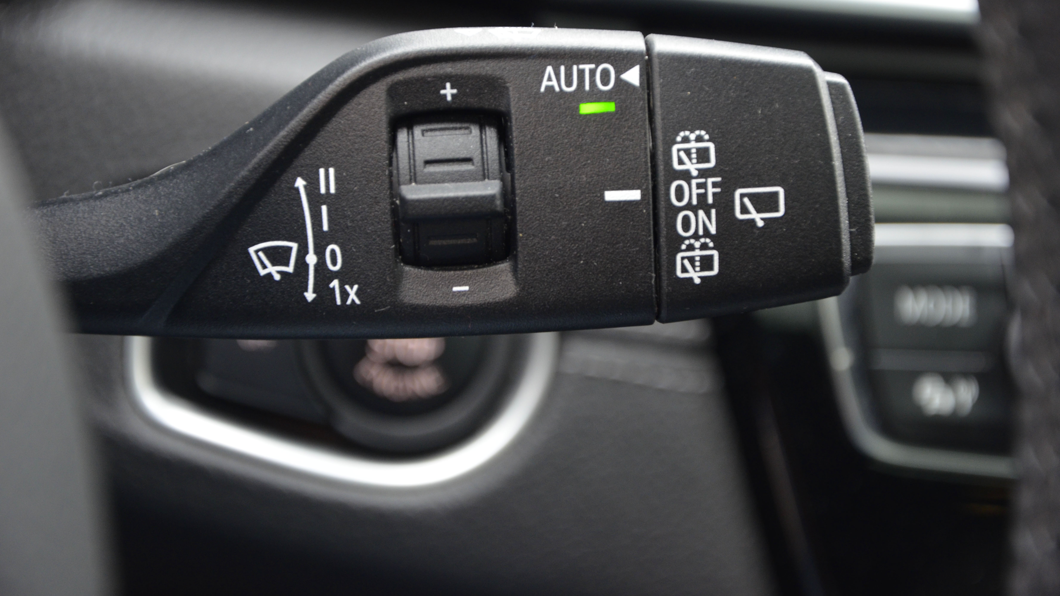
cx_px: 531
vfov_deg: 9.1
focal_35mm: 134
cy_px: 263
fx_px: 3753
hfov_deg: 16.1
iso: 800
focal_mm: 85
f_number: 5.6
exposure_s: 1/50
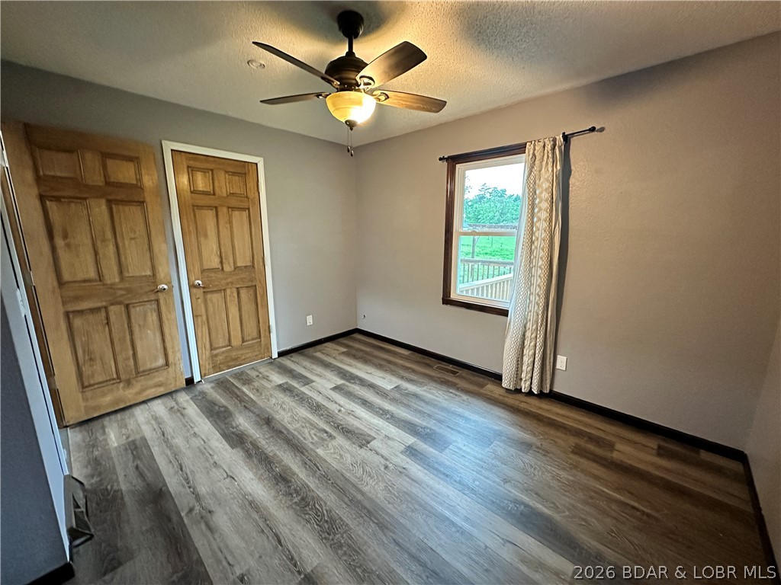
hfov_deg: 102.1
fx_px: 316
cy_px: 292
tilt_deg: -11.5
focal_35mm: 14
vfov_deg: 85.7
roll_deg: -0.5
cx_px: 390
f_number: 2.2
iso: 1000
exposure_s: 1/60
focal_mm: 2.22
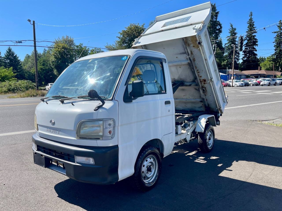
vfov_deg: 54.9
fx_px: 204
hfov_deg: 69.4
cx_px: 141
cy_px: 106
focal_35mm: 25
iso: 32
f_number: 1.6
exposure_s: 1/2288
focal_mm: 5.1
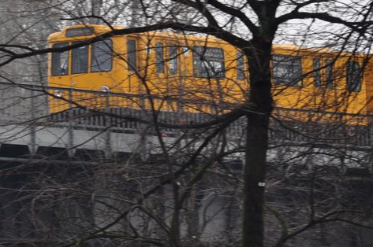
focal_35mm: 341
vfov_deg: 4.0
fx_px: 3529
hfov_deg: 6.0
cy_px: 25
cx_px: 48
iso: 200
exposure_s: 1/60
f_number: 8
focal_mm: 105
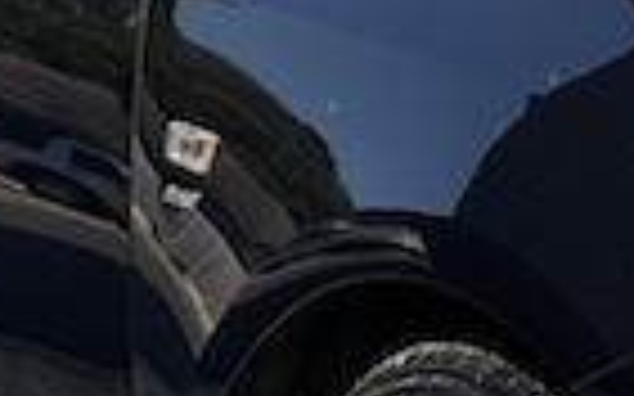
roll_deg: +2.1
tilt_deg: -4.3
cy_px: 94
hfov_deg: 10.3
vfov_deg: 6.7
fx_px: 3368
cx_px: 1030
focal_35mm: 195
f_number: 1.5
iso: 50
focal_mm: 5.7
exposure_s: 1/3077
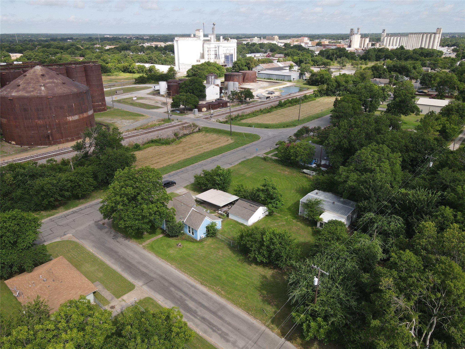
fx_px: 322
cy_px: 174
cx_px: 232
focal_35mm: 24
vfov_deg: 56.8
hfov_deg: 71.6
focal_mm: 4.5
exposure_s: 1/500
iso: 100
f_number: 2.8
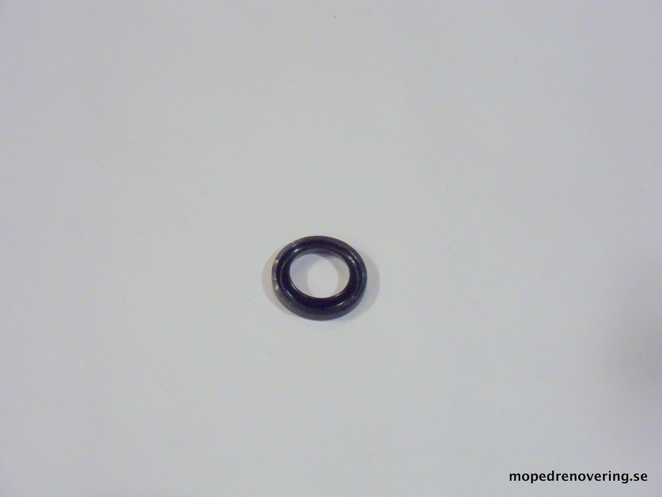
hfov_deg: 17.9
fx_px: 2104
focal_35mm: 110
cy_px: 248
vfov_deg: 13.5
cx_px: 331
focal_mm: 19.3
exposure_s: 1/45
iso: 400
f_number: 5.6
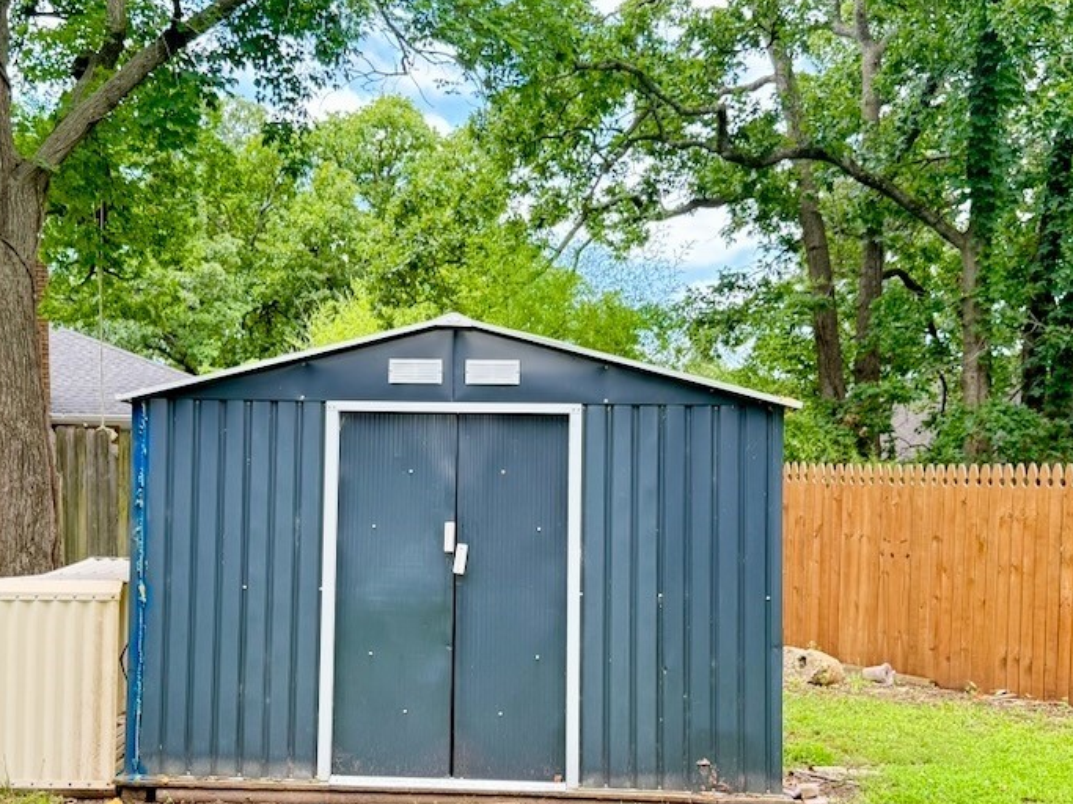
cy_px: 490
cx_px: 445
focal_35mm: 45
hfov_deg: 41.9
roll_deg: +0.5
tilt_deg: +0.4
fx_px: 1395
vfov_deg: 32.1
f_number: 1.78
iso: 100
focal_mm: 6.76
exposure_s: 1/363
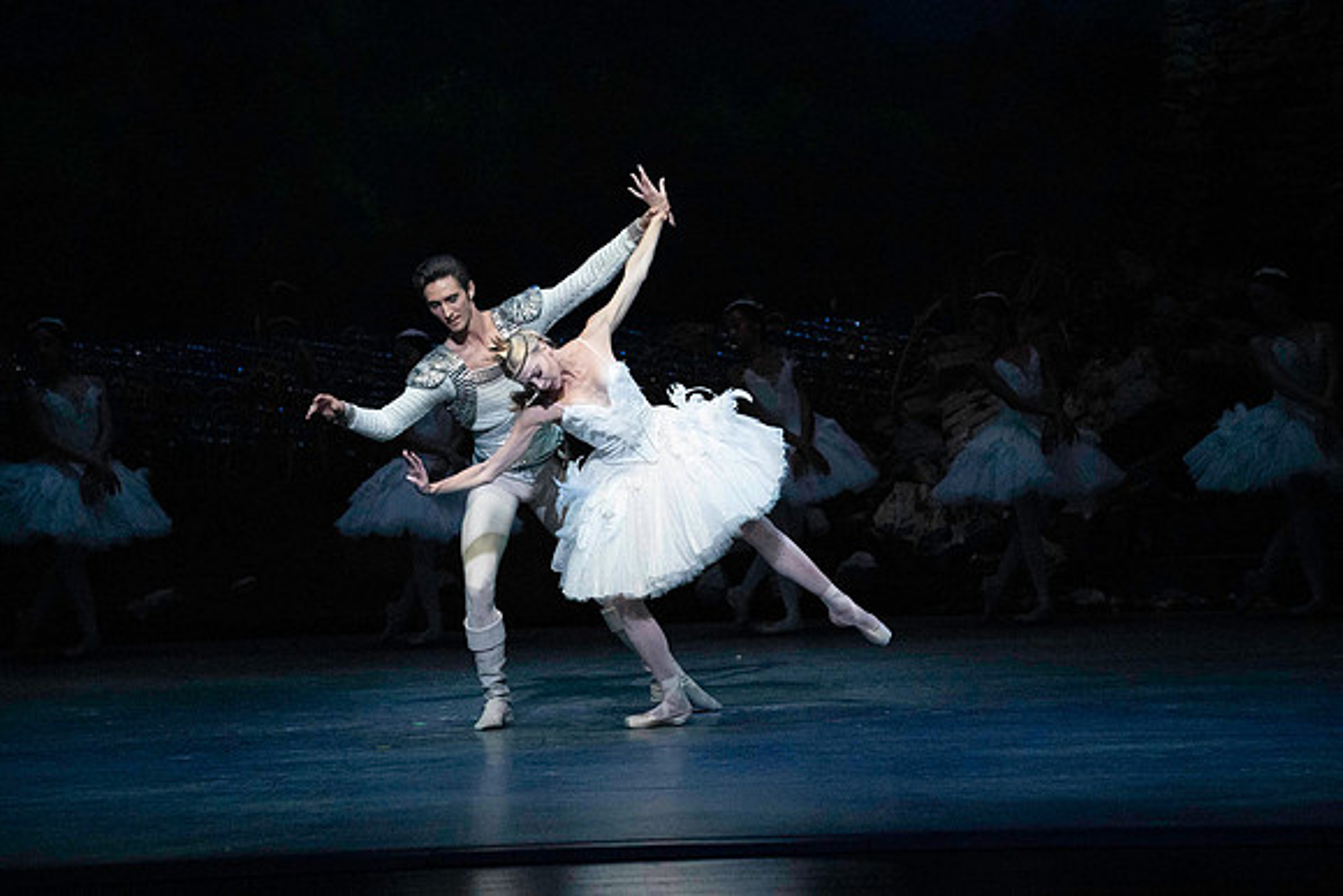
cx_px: 672
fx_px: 7463
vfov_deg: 6.9
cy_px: 448
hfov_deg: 10.3
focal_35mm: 200
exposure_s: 1/400
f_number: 5
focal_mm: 200
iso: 25600
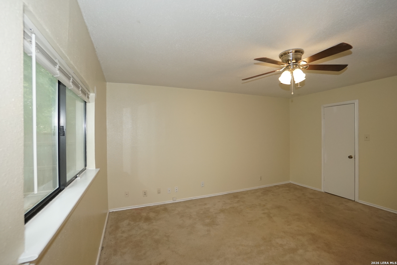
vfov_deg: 77.3
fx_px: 165
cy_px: 132
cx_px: 198
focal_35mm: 15
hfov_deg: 100.4
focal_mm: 10
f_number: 4
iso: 640
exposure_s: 1/160
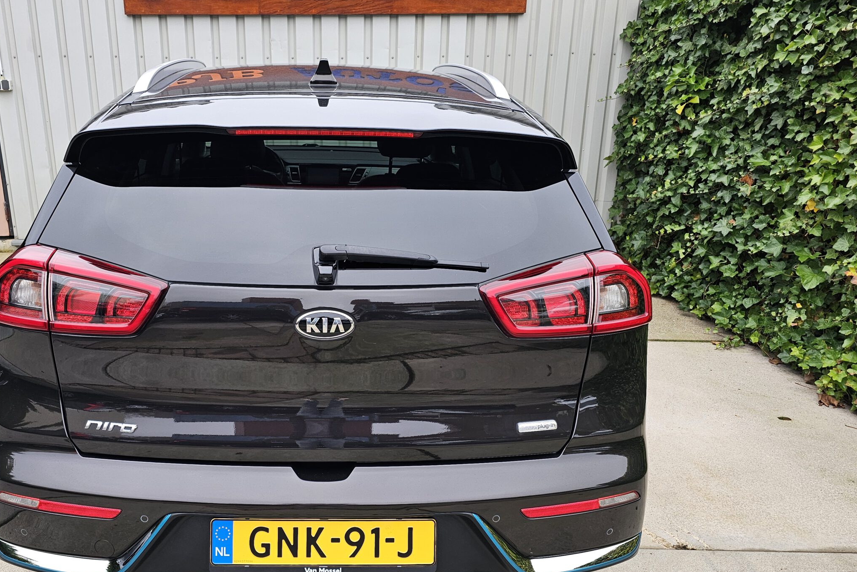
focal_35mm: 30
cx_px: 337
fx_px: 714
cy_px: 302
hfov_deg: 61.3
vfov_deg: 43.6
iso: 80
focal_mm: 6.3
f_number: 1.7
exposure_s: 1/120
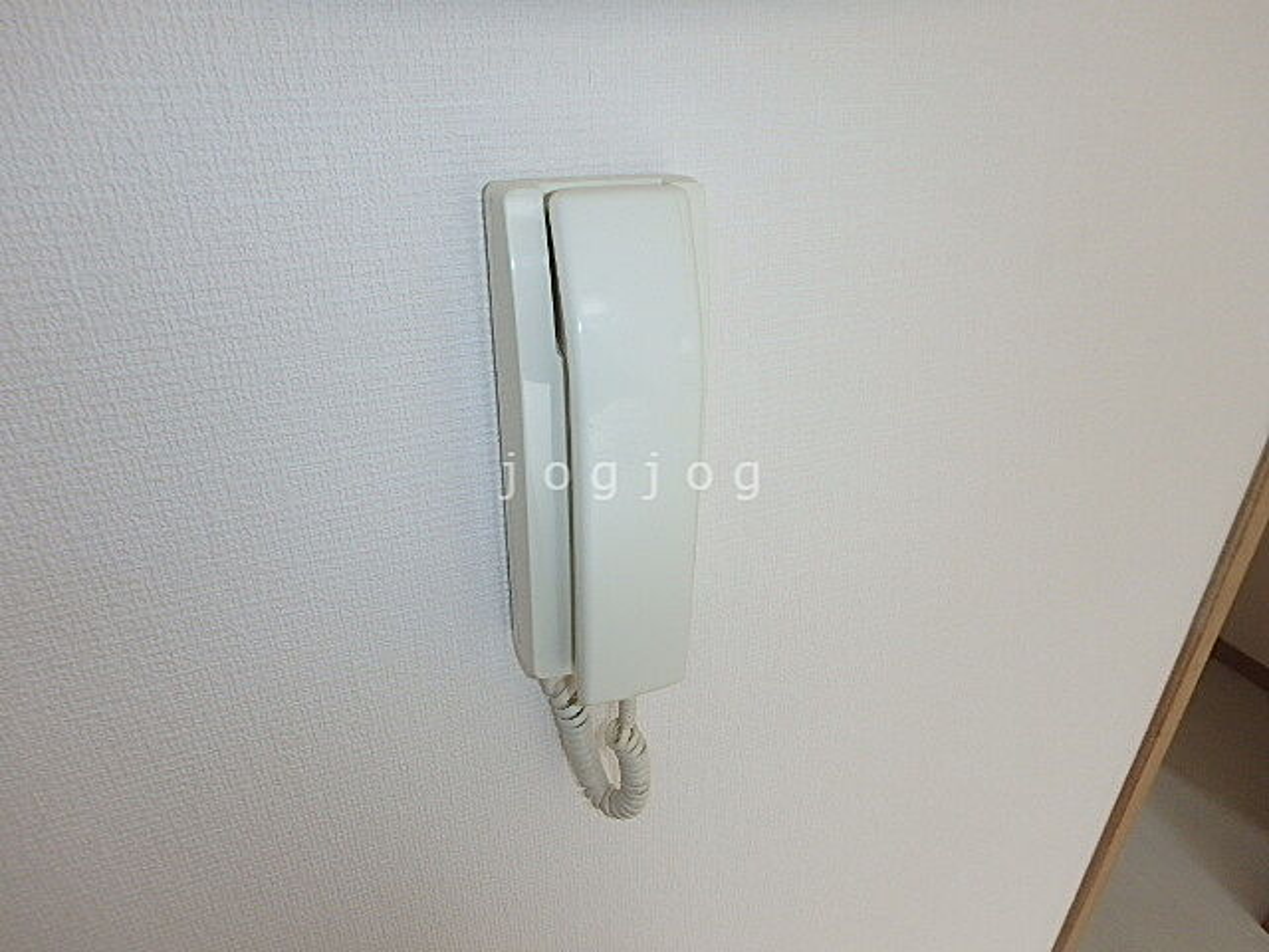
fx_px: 770
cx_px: 634
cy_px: 476
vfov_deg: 63.4
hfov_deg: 79.0
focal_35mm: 21
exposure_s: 1/60
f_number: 3.5
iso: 200
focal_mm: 3.7
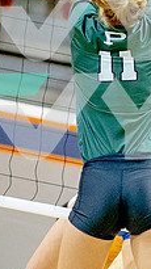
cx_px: 330
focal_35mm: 717
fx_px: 5114
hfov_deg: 1.7
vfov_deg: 3.0
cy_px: 137
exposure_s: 1/1500
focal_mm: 112
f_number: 2.8
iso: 4000
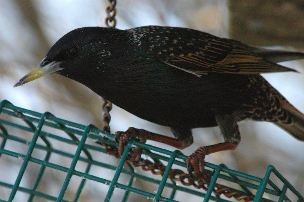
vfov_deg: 2.0
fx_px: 5695
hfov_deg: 3.1
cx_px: 152
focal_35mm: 675
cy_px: 101
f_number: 11
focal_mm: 450
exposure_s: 1/640
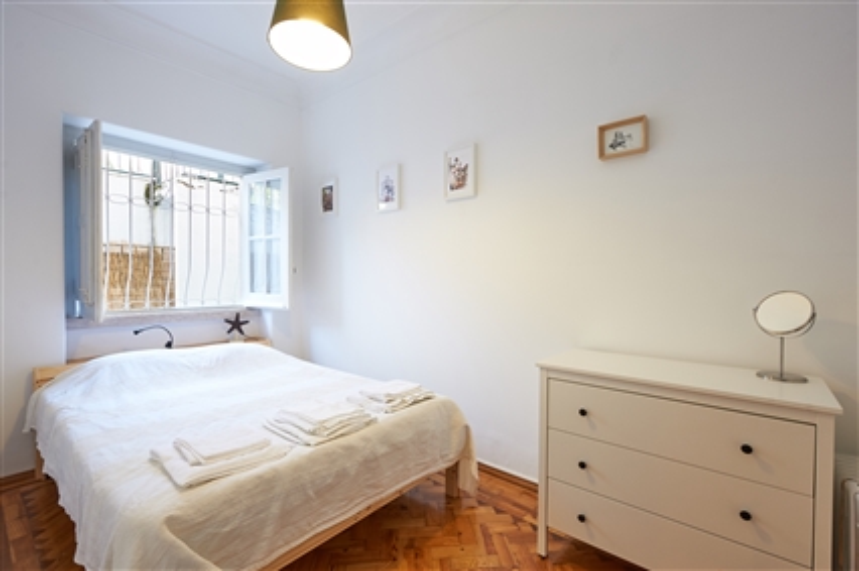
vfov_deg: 73.6
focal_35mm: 16
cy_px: 286
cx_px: 430
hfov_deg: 96.8
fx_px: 381
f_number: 7.1
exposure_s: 1/10
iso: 400
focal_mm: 16
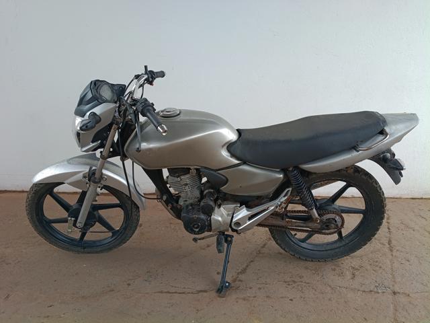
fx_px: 323
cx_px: 215
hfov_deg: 67.3
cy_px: 162
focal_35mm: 26
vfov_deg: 53.1
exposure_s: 1/216
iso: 148
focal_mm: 4.81
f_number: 1.8
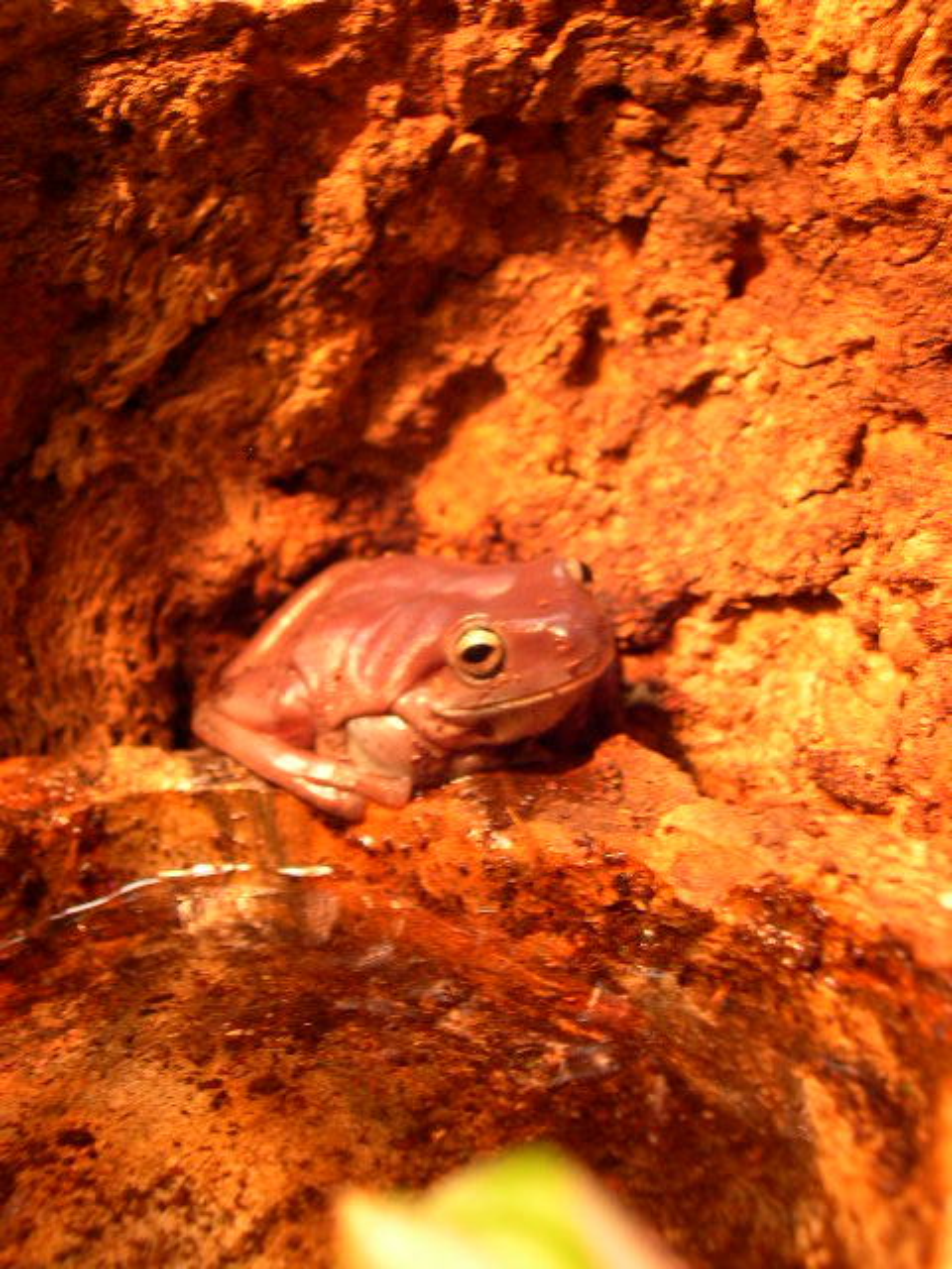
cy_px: 634
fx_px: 1723
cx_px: 476
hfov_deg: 30.9
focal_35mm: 47
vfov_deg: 40.4
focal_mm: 10.1
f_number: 3.1
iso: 148
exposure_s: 1/5
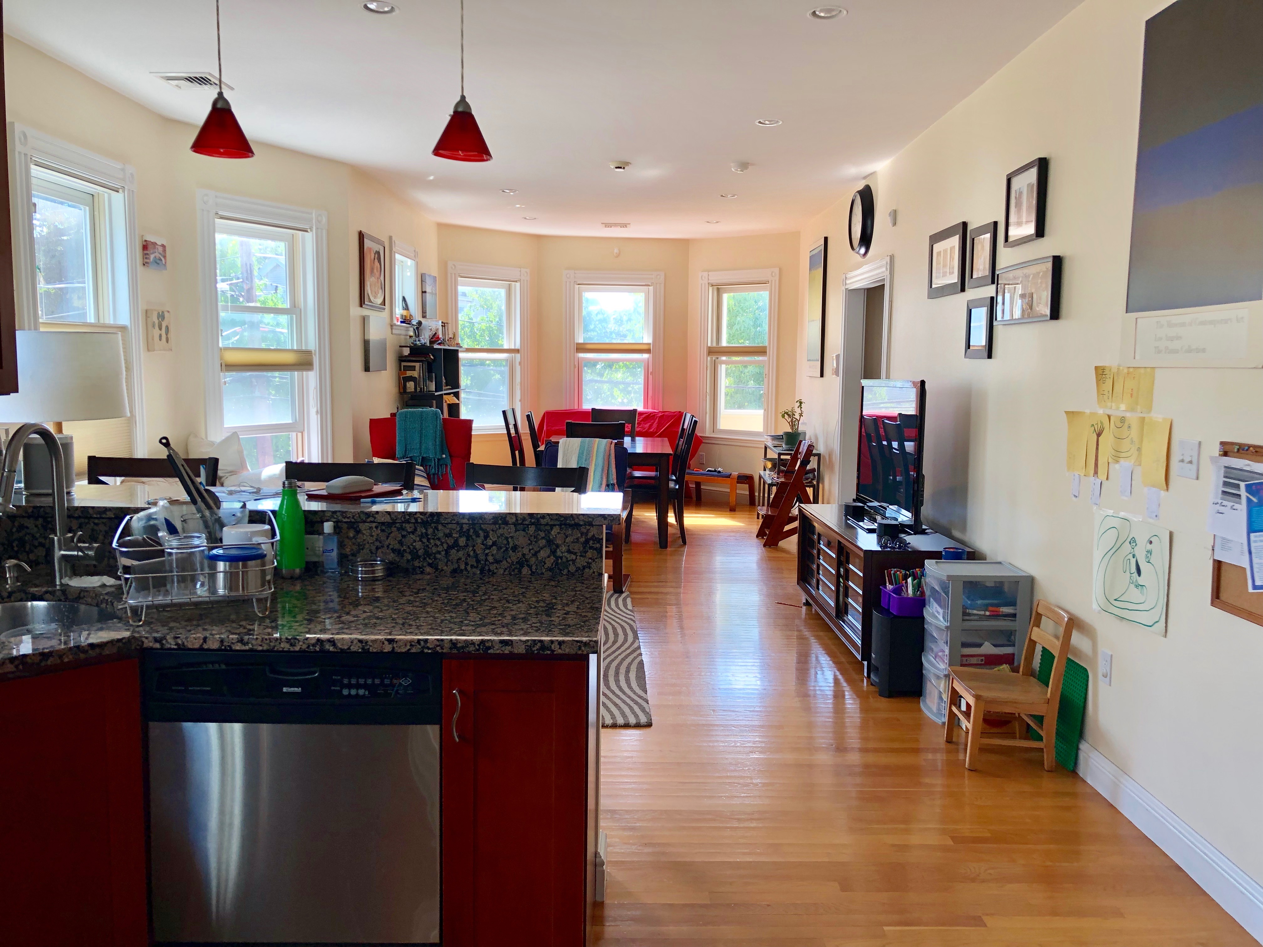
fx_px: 1022
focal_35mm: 28
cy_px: 474
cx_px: 632
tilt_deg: -4.0
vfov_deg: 49.7
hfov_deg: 63.4
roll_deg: +0.2
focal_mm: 4
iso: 50
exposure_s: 1/120
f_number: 1.8
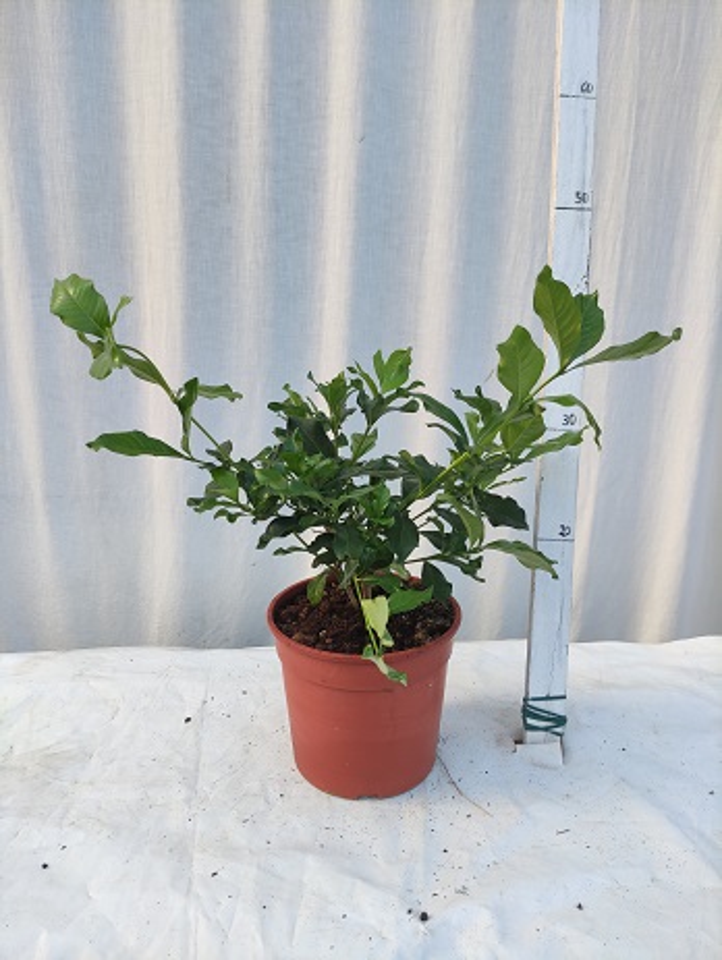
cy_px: 480
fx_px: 694
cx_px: 361
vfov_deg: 69.3
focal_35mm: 25
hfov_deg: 54.9
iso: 100
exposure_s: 1/200
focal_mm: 5.43
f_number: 1.89
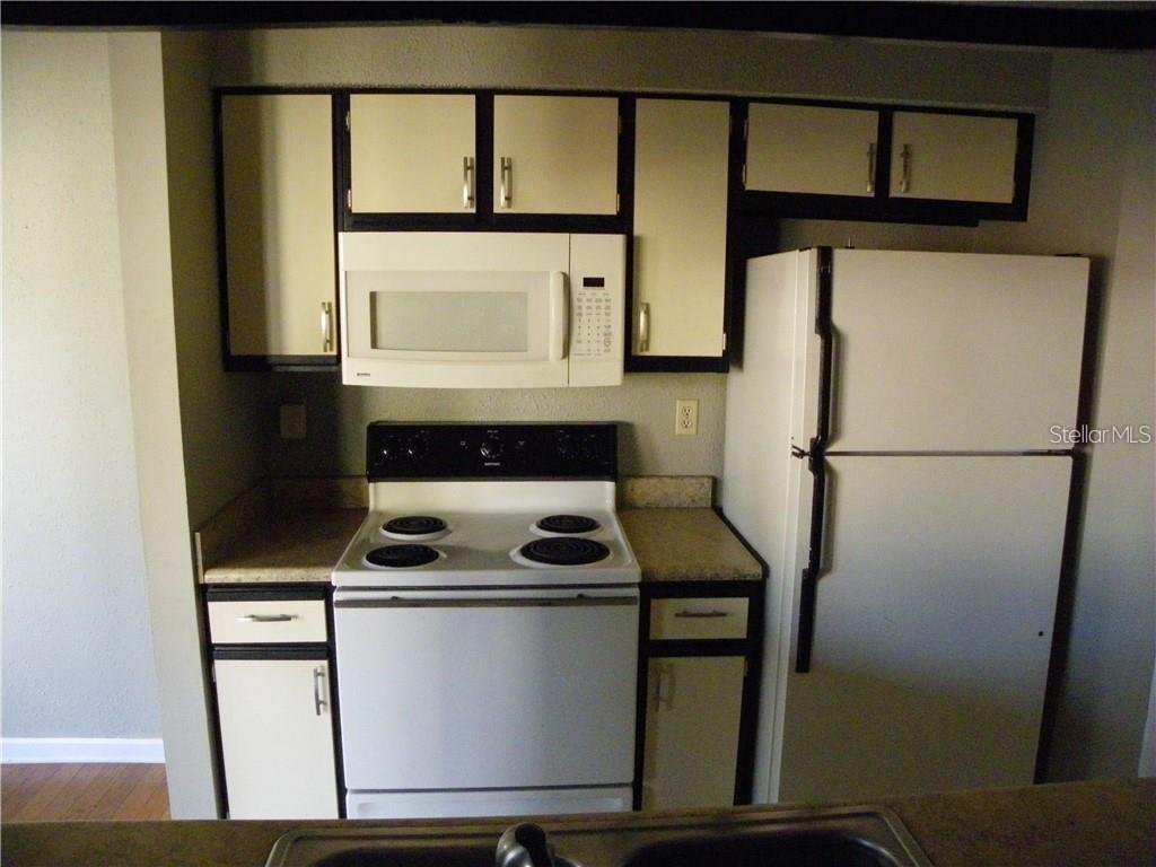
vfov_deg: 53.1
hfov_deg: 67.3
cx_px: 578
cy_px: 434
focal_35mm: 26
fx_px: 868
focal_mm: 4.6
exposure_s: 1/50
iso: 800
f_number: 2.8
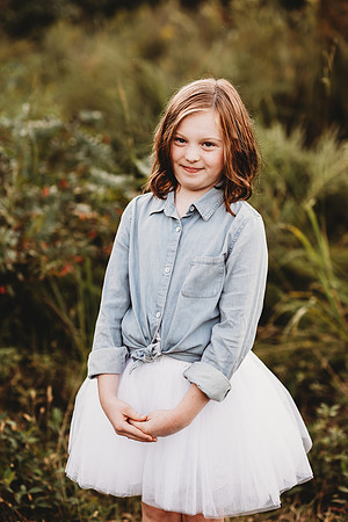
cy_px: 261
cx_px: 174
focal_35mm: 85
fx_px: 1232
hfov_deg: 16.1
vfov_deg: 23.9
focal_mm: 85
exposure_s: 1/200
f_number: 2.2
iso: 125
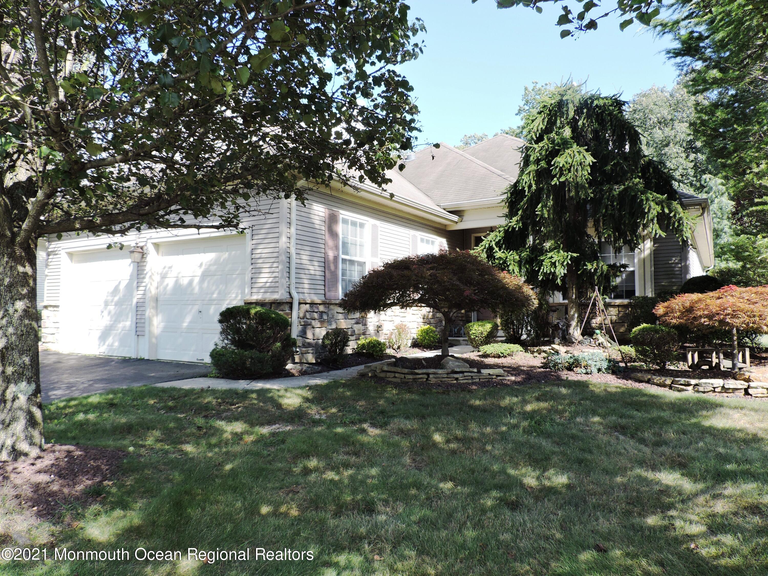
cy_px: 288
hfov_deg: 71.6
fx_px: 532
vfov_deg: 56.8
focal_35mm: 24
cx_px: 384
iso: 100
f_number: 3
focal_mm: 4.3
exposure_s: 1/400
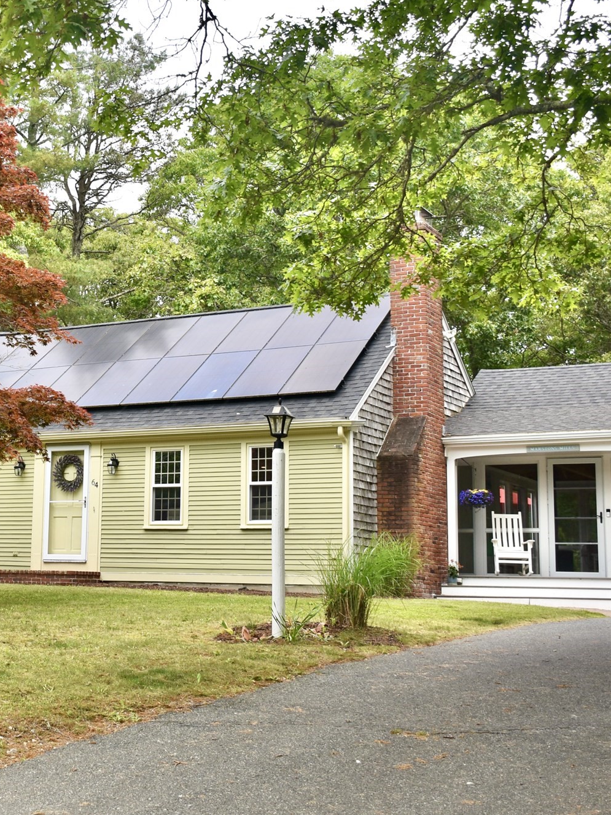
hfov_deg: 29.2
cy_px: 397
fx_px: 1153
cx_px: 148
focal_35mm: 49
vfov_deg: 38.9
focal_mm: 22
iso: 100
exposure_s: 1/250
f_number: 4.5
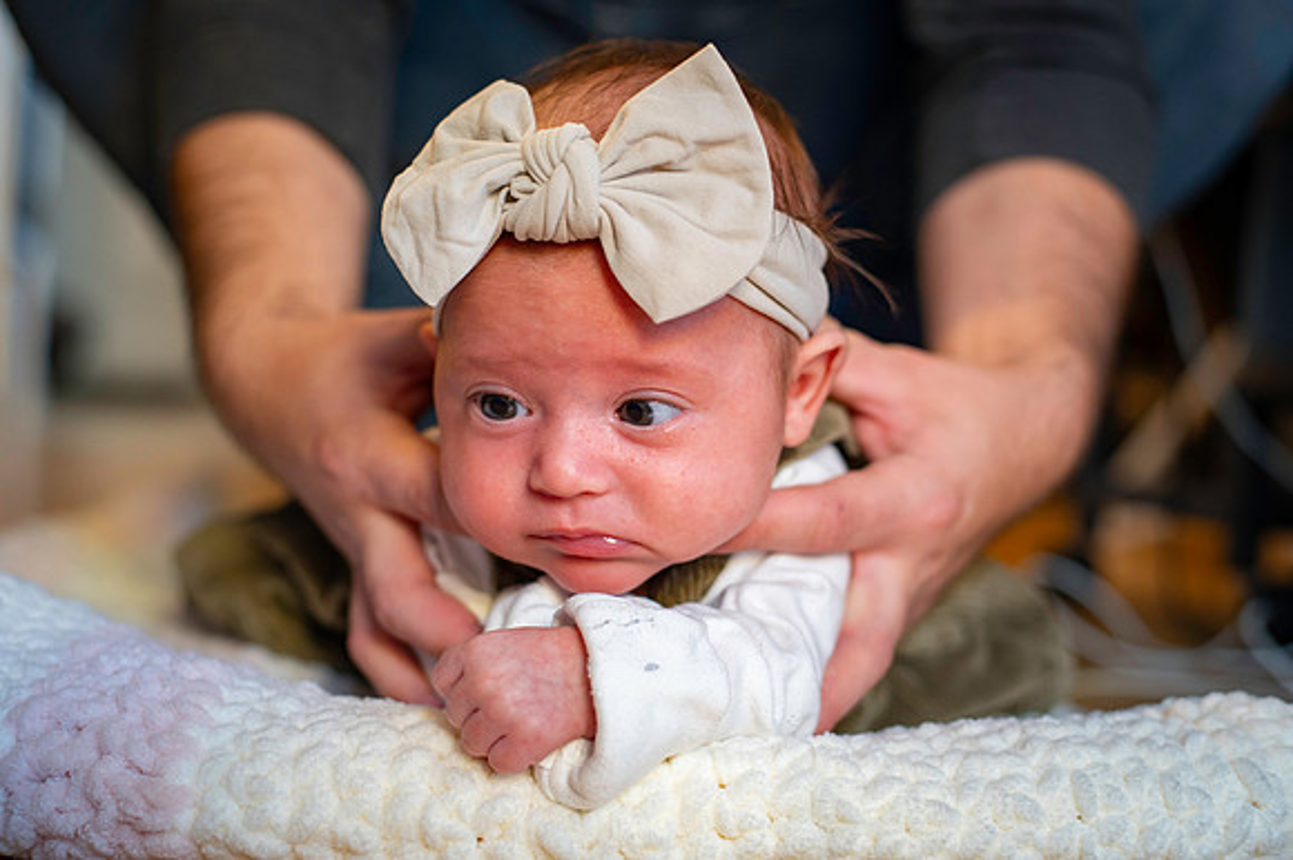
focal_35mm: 50
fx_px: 1795
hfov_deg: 39.6
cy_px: 430
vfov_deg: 27.0
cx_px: 646
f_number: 3.2
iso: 1000
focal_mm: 50
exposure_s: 1/60
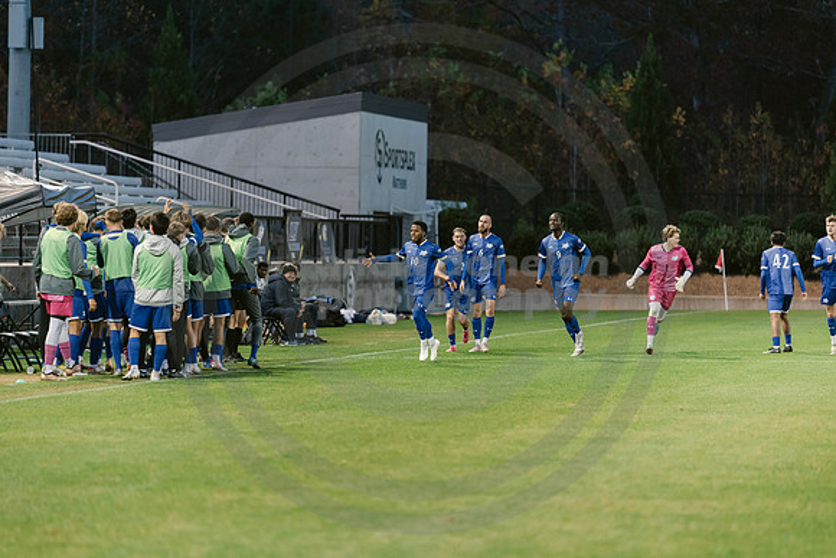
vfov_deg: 6.9
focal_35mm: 200
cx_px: 418
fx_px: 4645
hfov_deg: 10.3
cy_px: 279
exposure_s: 1/320
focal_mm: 200
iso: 1600
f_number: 2.8
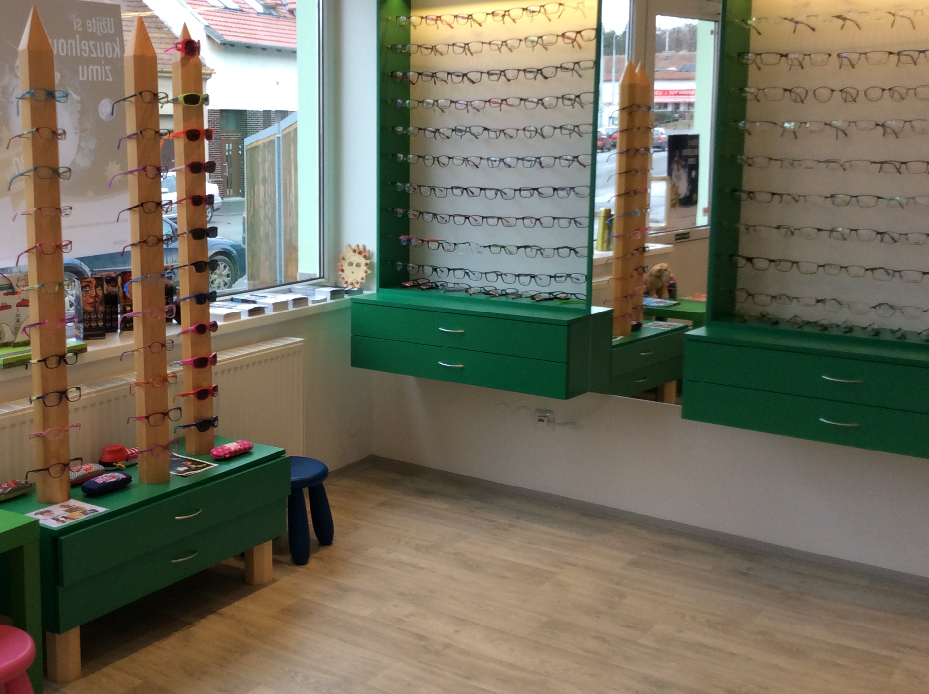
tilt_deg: -9.6
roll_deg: +1.8
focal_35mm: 44
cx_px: 302
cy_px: 306
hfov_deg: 42.4
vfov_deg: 32.8
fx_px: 1179
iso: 40
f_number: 2.4
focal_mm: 3.3
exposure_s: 1/30
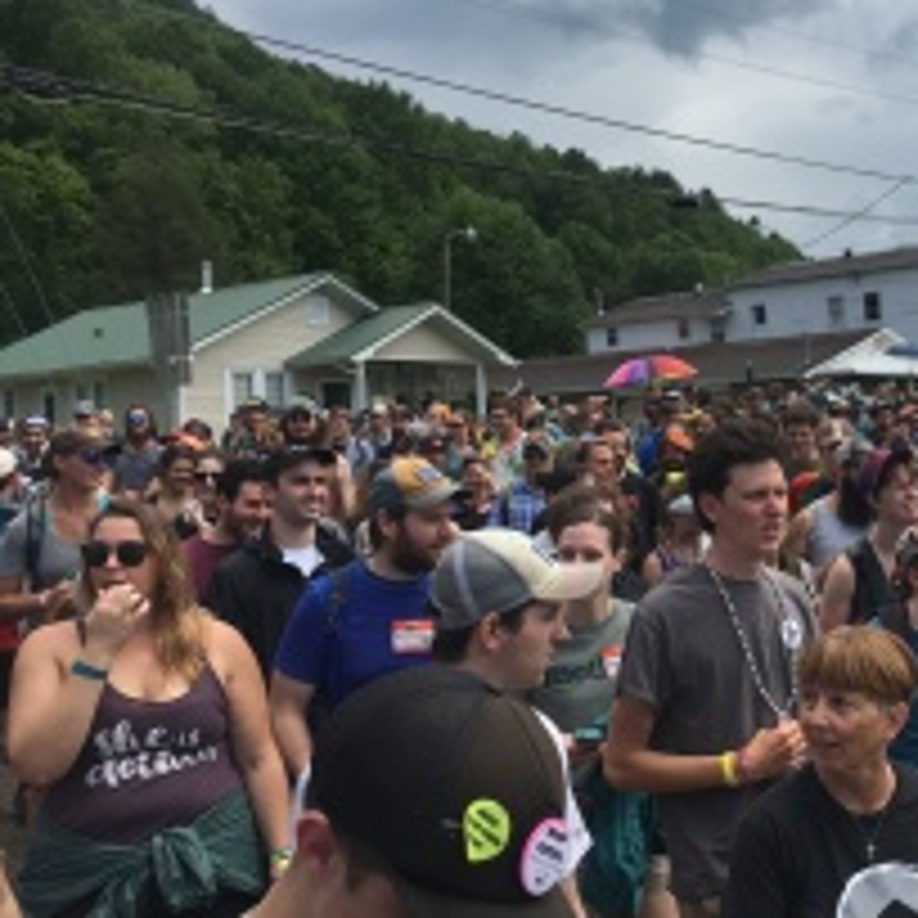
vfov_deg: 36.8
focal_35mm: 46
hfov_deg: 35.6
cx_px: 734
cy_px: 436
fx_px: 1380
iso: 25
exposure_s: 1/1479
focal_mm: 4.15
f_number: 2.2
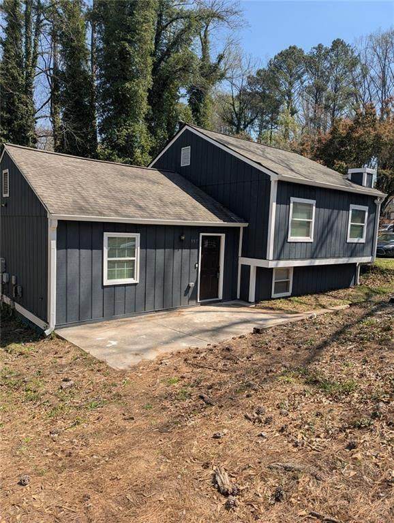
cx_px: 197
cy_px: 262
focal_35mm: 24
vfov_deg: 71.5
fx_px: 363
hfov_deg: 56.9
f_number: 1.85
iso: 47
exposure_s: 1/1550
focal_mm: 6.81
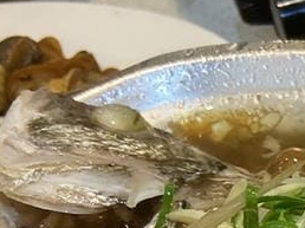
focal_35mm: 121
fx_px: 1065
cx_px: 458
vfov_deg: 11.5
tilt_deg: -57.1
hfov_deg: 15.1
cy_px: 385
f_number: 1.8
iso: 200
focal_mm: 4.25
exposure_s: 1/60
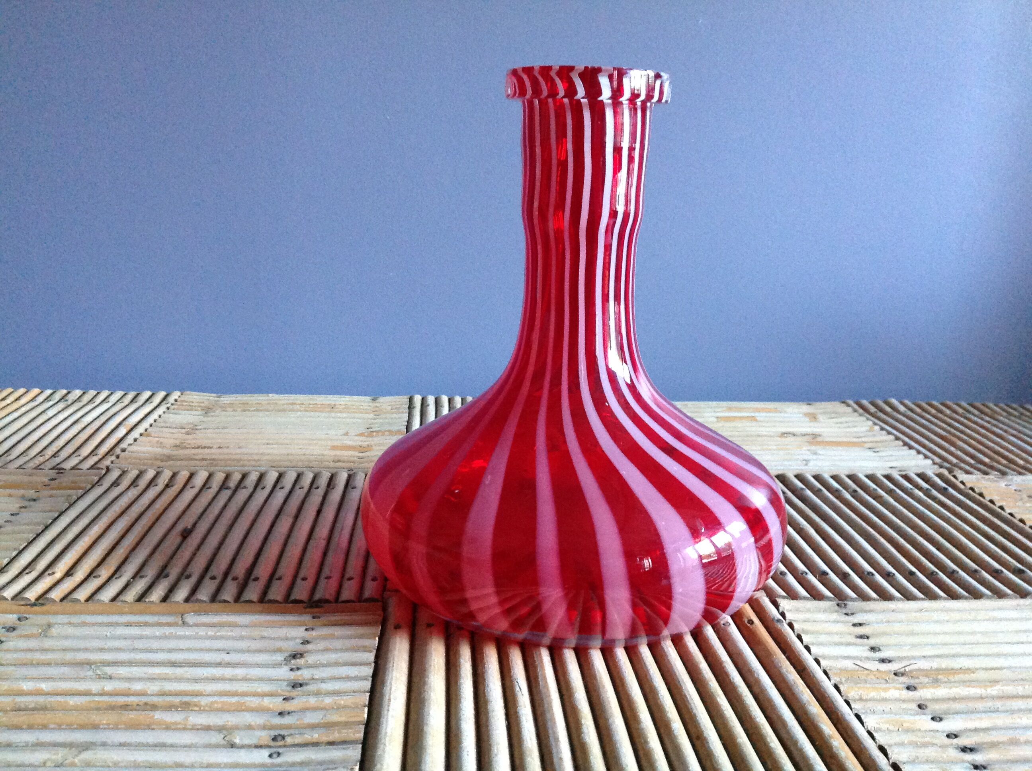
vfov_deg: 40.6
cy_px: 386
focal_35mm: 35
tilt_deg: -12.1
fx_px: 1042
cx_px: 516
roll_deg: -1.5
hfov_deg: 52.7
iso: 400
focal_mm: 4.28
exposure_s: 1/15
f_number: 2.4
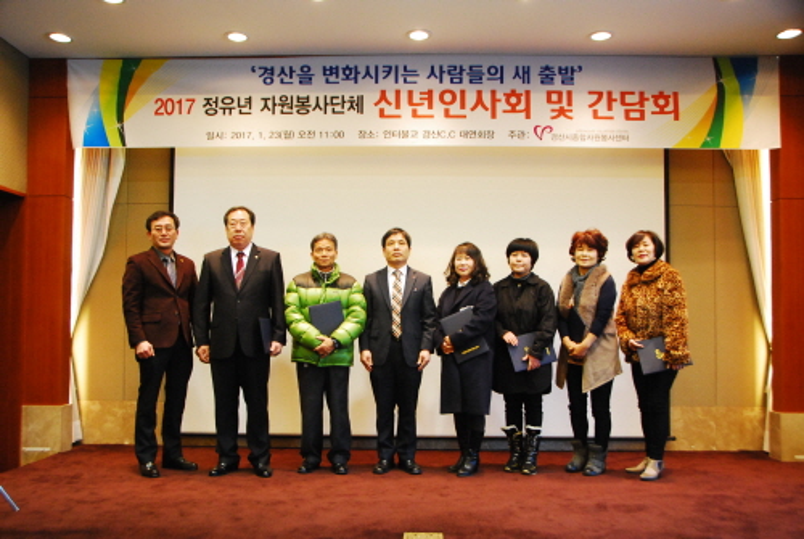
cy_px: 270
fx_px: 671
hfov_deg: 61.9
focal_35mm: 30
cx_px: 402
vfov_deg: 43.7
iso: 1600
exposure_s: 1/40
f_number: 4.5
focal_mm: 20
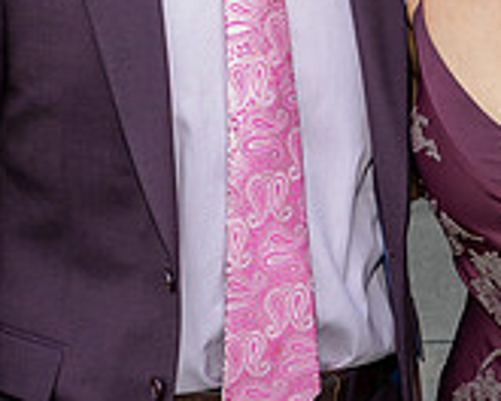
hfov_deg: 11.6
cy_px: 8
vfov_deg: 9.4
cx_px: 622
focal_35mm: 163
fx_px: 2417
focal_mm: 41
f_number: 8
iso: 1000
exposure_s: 1/250
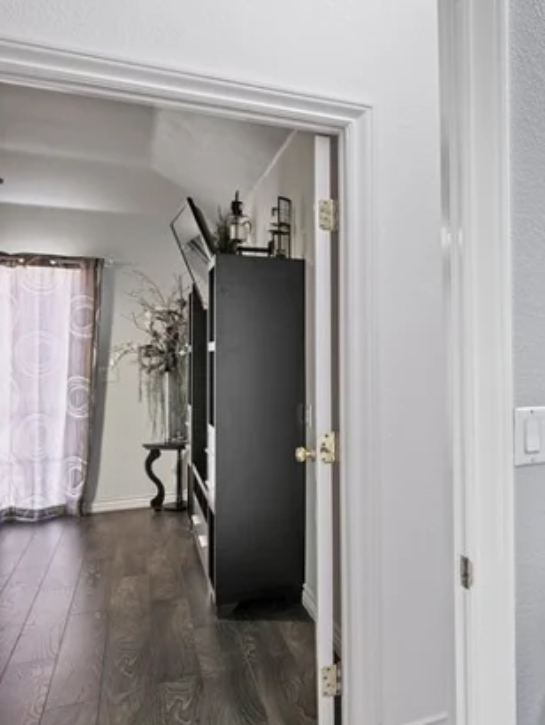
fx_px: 755
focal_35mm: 36
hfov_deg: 29.8
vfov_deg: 51.3
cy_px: 335
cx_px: 745
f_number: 8
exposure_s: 1/3
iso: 640
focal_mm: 15
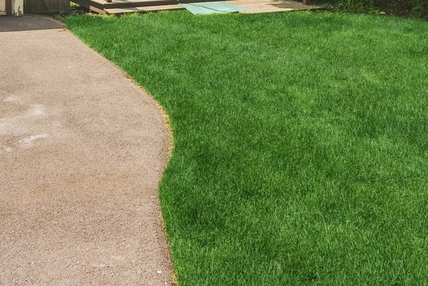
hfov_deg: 39.7
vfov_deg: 24.7
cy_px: -65
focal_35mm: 49
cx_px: 135
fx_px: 583
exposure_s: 1/400
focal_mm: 12
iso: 200
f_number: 8
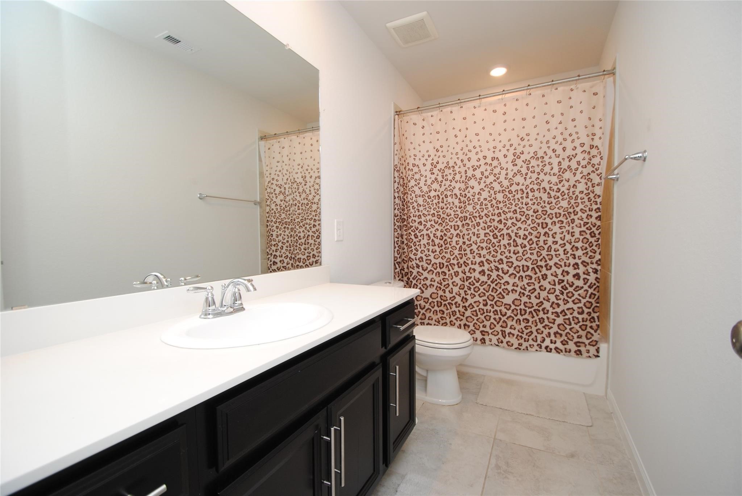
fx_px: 309
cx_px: 371
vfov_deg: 77.5
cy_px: 248
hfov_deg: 100.3
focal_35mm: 15
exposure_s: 1/60
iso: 200
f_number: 4
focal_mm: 10
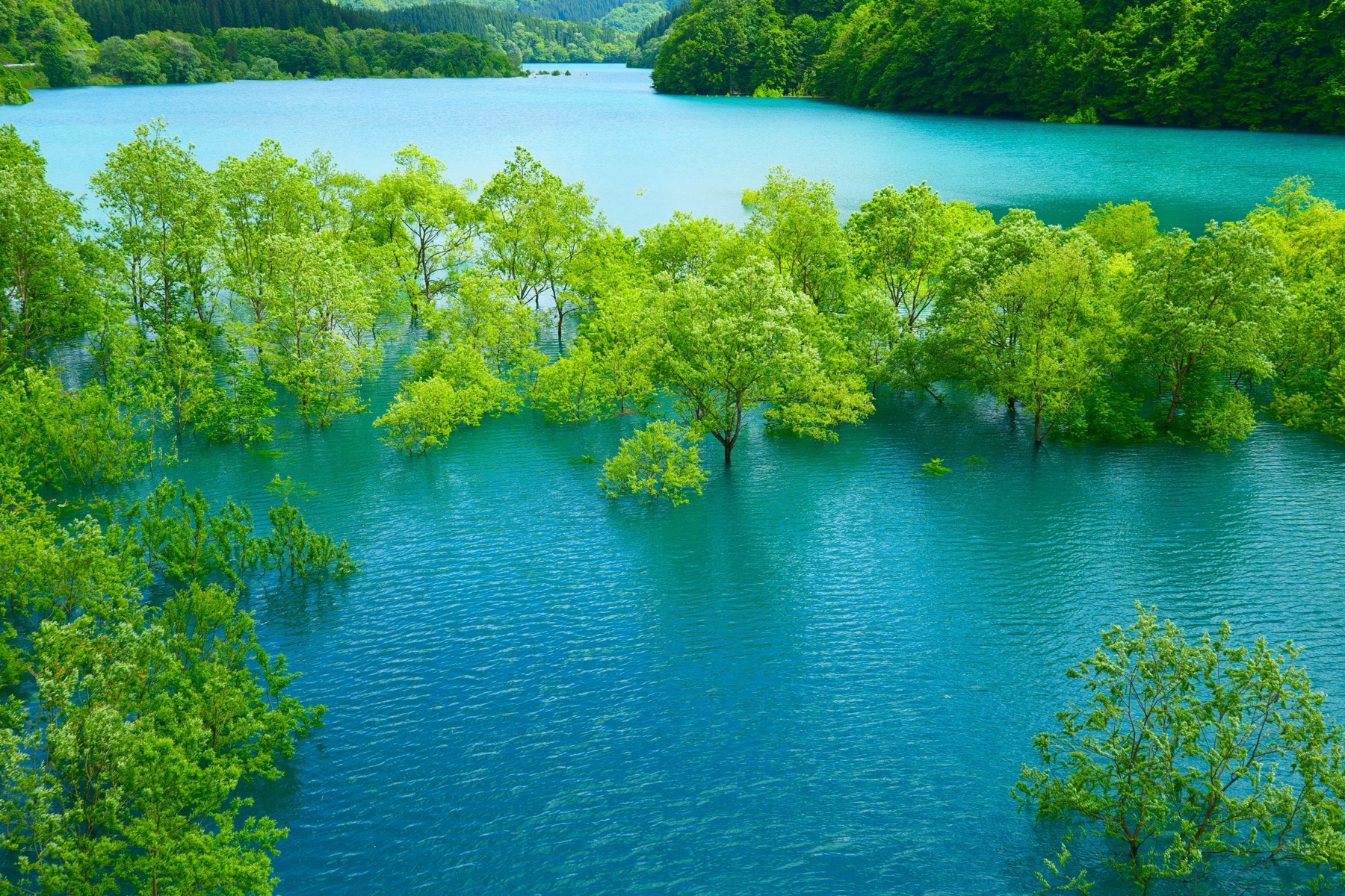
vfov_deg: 35.1
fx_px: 1420
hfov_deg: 50.7
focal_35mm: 38
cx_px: 672
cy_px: 448
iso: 100
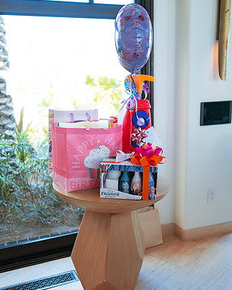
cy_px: 168
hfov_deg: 37.3
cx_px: 115
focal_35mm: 40
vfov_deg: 45.6
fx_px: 343
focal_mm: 35
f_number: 1.8
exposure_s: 1/640
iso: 500
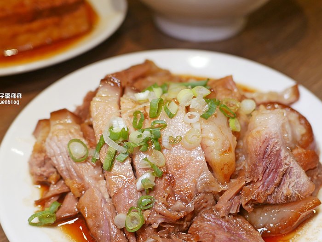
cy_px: 158
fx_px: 372
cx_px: 178
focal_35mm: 40
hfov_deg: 46.7
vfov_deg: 35.7
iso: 200
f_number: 2.5
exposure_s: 1/60
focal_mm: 14
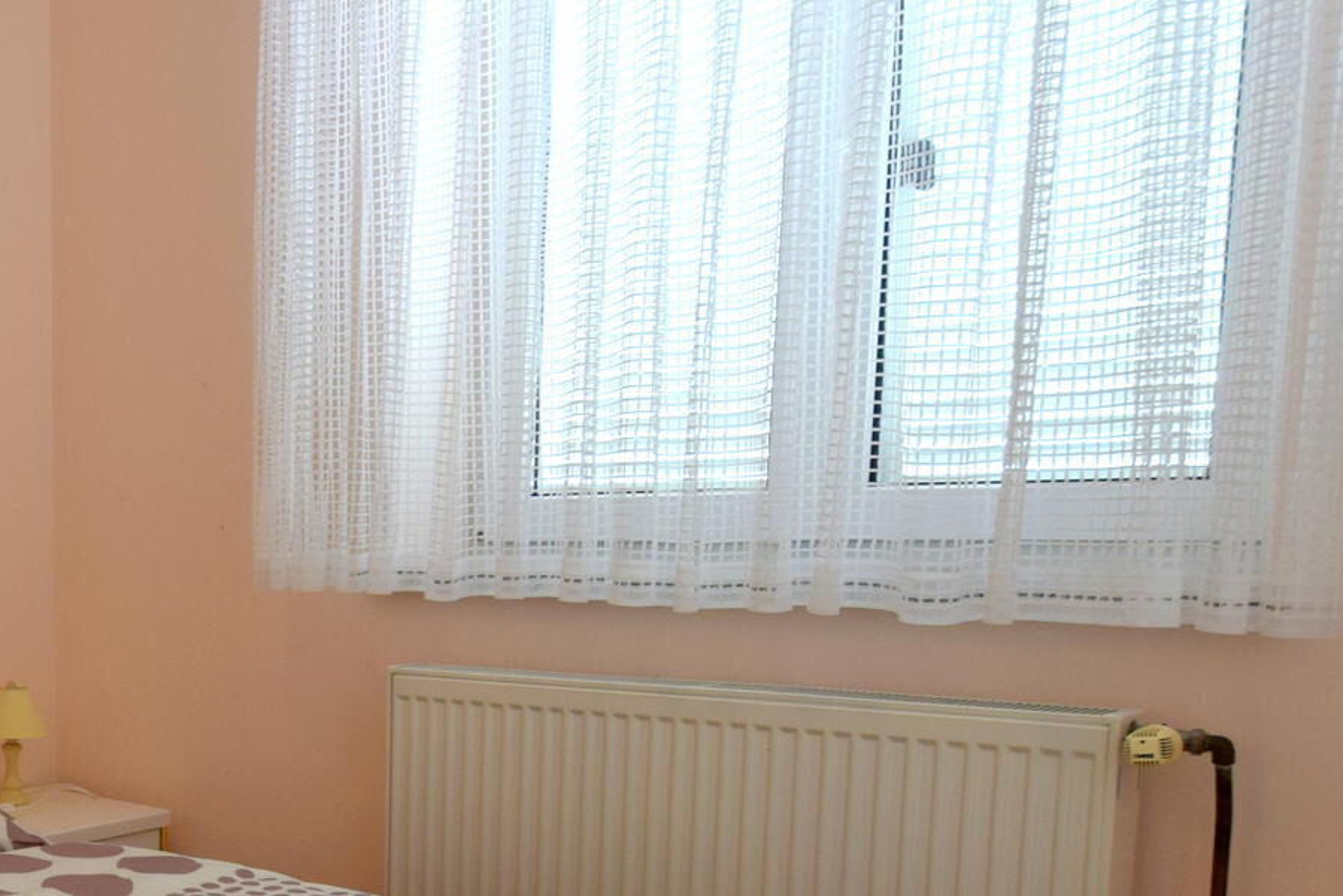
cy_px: 681
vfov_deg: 32.7
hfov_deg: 41.4
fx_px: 1492
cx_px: -34
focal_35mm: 40
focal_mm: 10
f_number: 4.5
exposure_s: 1/80
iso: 400
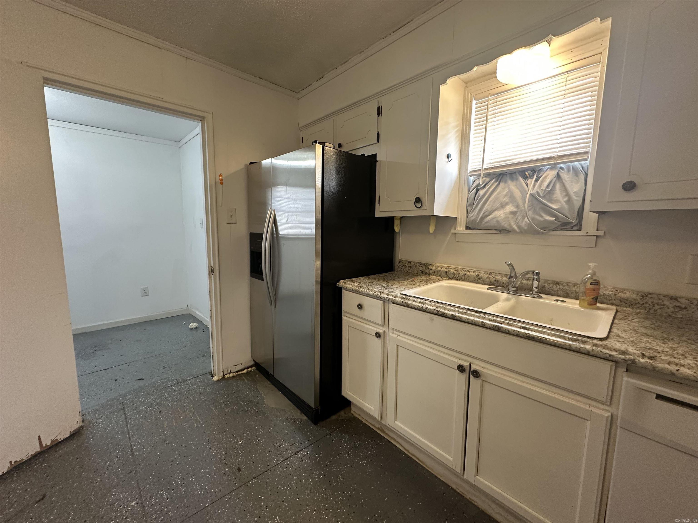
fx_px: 282
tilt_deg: -6.7
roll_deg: -1.6
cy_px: 262
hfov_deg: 102.1
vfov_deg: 85.7
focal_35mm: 14
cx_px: 349
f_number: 2.2
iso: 250
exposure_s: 1/60
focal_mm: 2.22
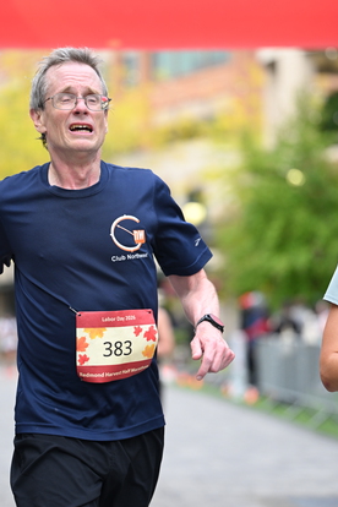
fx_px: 1929
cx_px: 146
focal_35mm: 137
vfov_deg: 15.0
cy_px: 250
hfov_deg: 10.0
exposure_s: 1/2000
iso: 1000
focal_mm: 103
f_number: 2.8
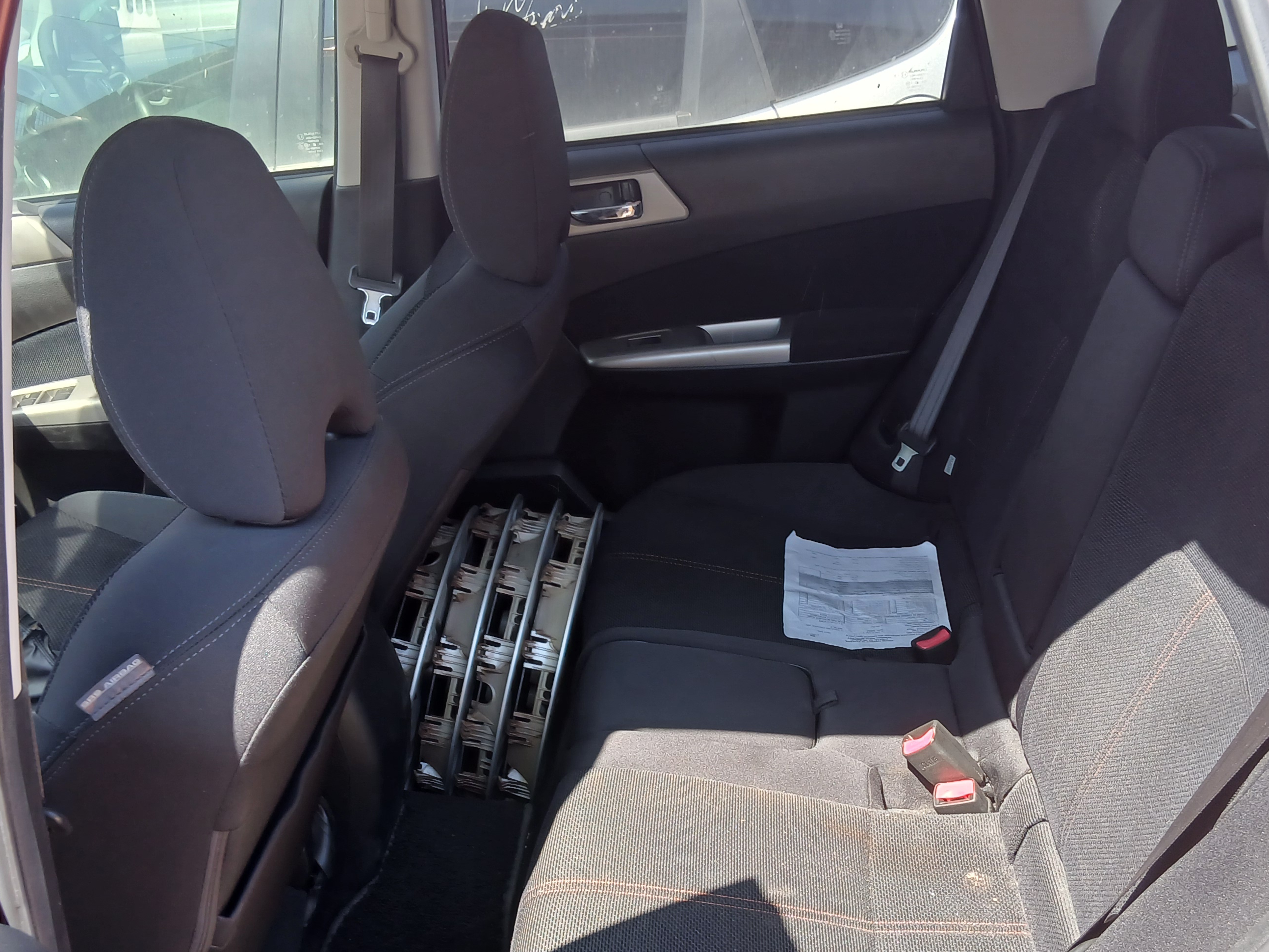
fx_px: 1503
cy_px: 635
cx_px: 689
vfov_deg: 34.8
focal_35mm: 41
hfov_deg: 45.7
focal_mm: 3.98
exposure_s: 1/100
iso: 32
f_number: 1.8
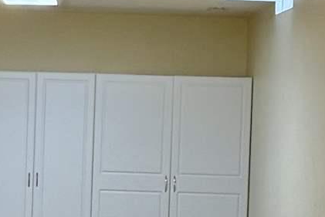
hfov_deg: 11.2
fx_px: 1644
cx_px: 34
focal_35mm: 182
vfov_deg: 7.5
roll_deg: -1.9
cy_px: 198
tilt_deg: -1.4
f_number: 1.78
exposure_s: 1/120
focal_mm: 6.76
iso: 250
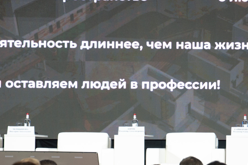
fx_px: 1804
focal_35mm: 262
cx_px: 328
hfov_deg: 7.8
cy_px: 108
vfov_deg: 5.2
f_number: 3.5
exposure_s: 1/80
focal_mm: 70
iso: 640
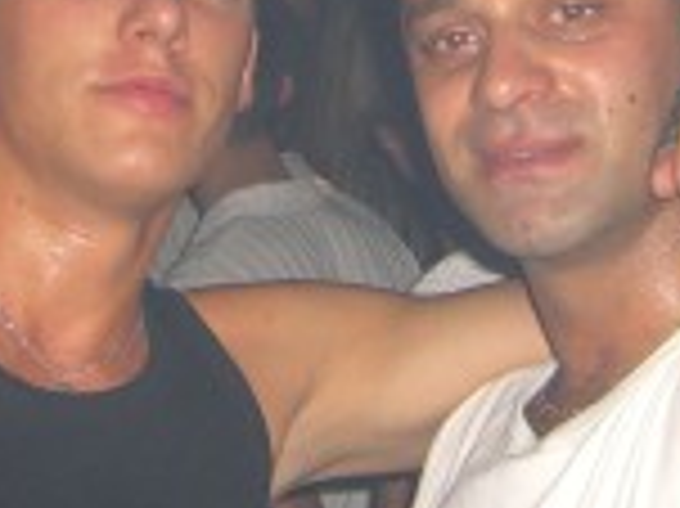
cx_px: 297
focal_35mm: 151
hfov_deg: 13.1
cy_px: 9
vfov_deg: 9.7
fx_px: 2964
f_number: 2.8
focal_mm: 7.9
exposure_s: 1/60
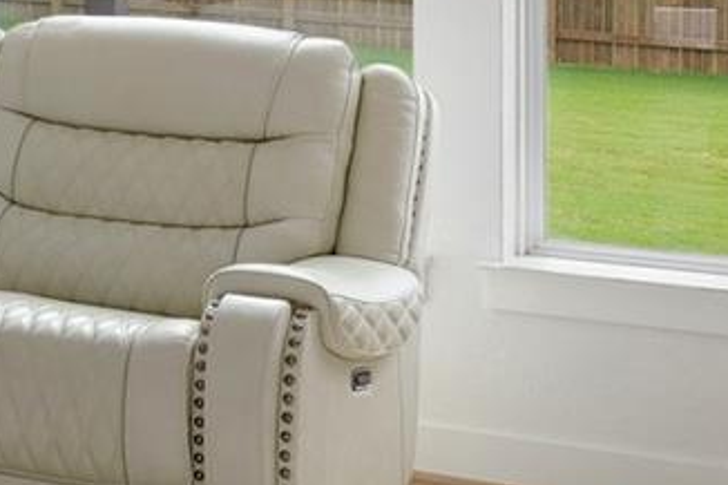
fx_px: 2284
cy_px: -9
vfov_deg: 12.0
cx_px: -585
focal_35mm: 113
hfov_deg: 15.5
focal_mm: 18
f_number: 8
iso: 200
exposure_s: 1/60
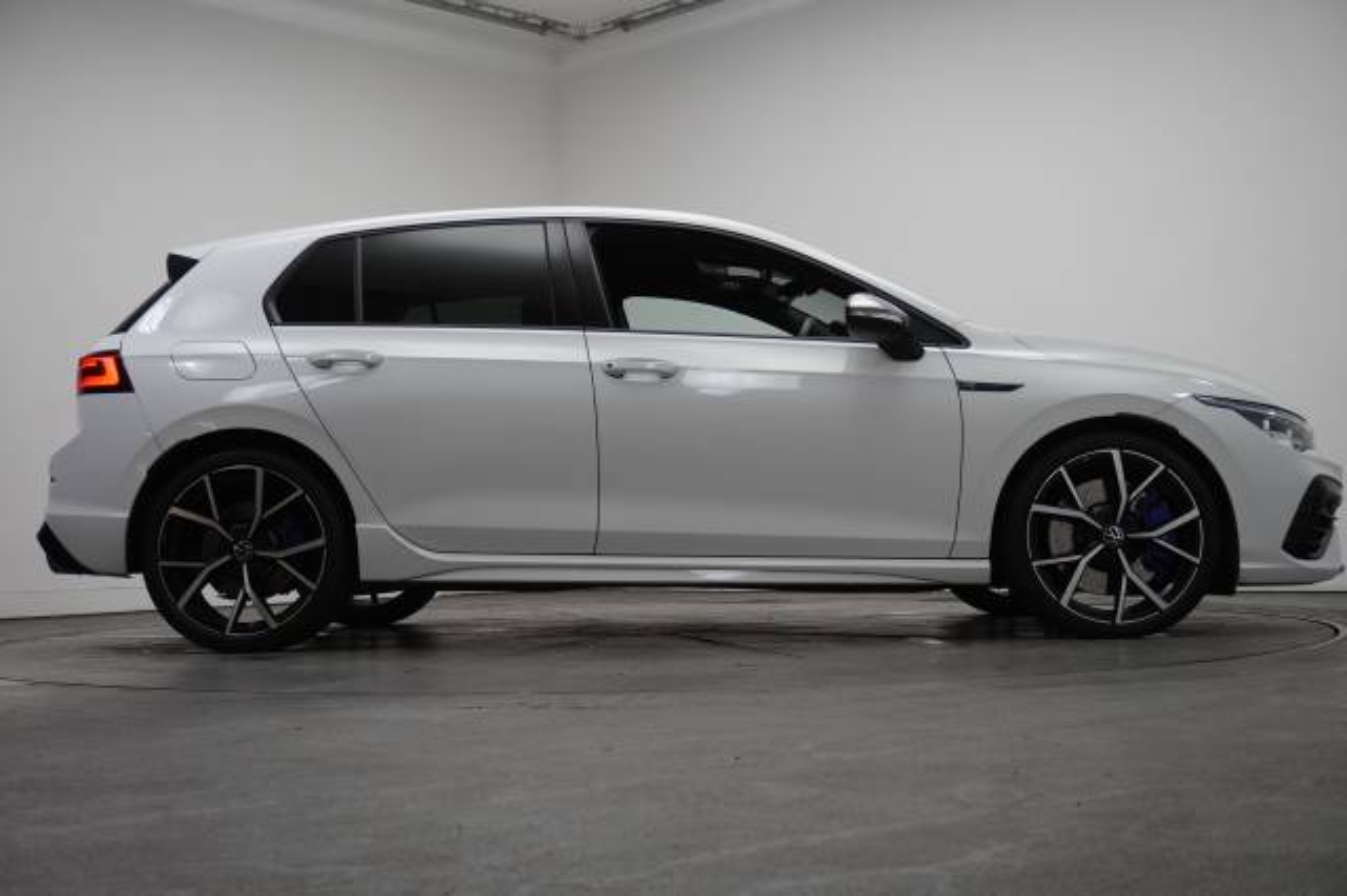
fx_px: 1515
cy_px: 448
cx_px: 674
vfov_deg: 33.0
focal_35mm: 40
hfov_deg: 47.9
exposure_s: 1/200
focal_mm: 27
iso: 800
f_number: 4.5
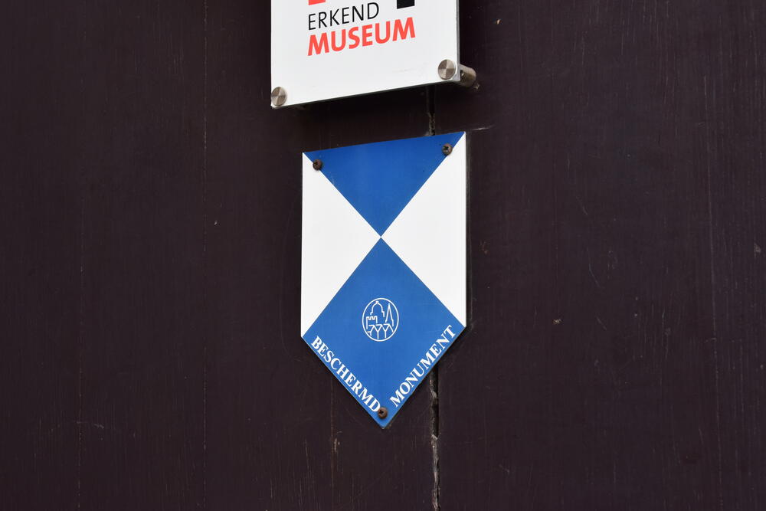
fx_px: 1756
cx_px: 383
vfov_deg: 16.6
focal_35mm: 82
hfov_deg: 24.6
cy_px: 256
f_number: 9
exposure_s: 1/160
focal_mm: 55
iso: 400
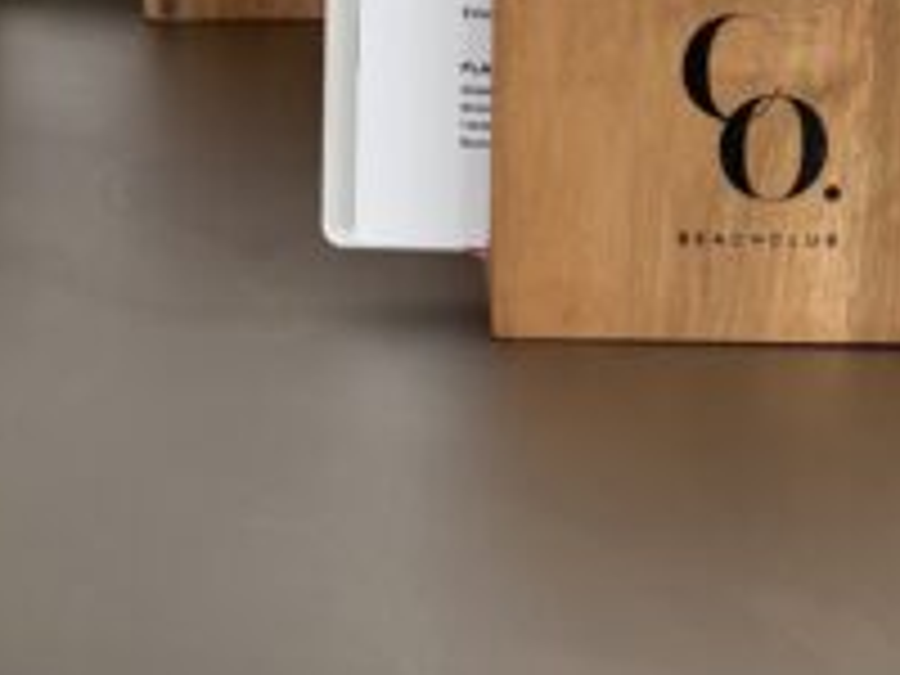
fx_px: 1872
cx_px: 207
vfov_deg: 17.8
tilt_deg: -10.3
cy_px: -405
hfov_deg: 26.6
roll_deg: -0.4
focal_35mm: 72
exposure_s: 1/135
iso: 50
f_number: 1.78
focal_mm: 6.76
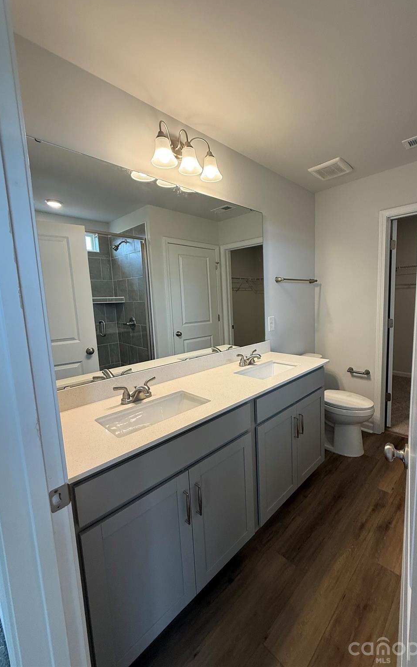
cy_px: 330
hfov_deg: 74.2
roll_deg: +1.3
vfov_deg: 101.5
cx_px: 244
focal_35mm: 15
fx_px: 273
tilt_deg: -5.5
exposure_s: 1/120
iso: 160
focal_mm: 2.22
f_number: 2.2
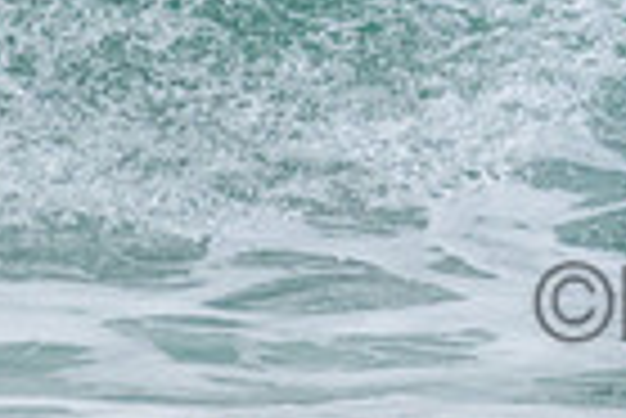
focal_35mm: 3345
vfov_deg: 0.4
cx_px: 883
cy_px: -443
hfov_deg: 0.6
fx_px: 58226
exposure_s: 1/2000
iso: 2800
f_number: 11
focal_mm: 800
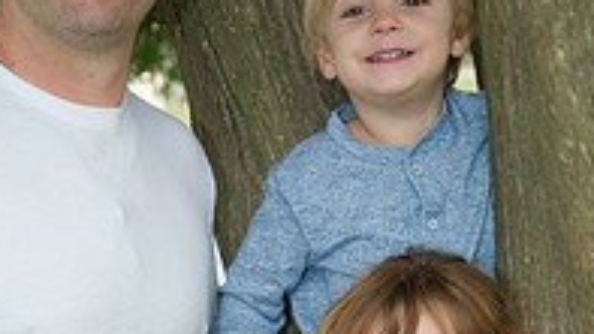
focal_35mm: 148
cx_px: 240
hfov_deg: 14.5
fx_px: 2332
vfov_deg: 8.1
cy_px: 421
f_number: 4.5
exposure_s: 1/250
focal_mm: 62
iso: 320
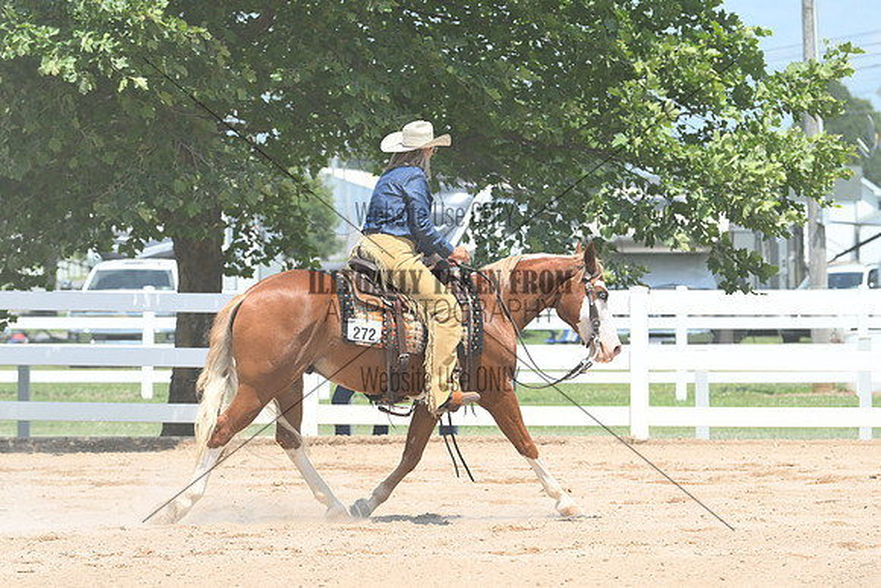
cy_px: 294
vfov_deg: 6.8
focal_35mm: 202
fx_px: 4944
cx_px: 440
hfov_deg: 10.2
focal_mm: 135
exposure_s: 1/1347
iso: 250
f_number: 5
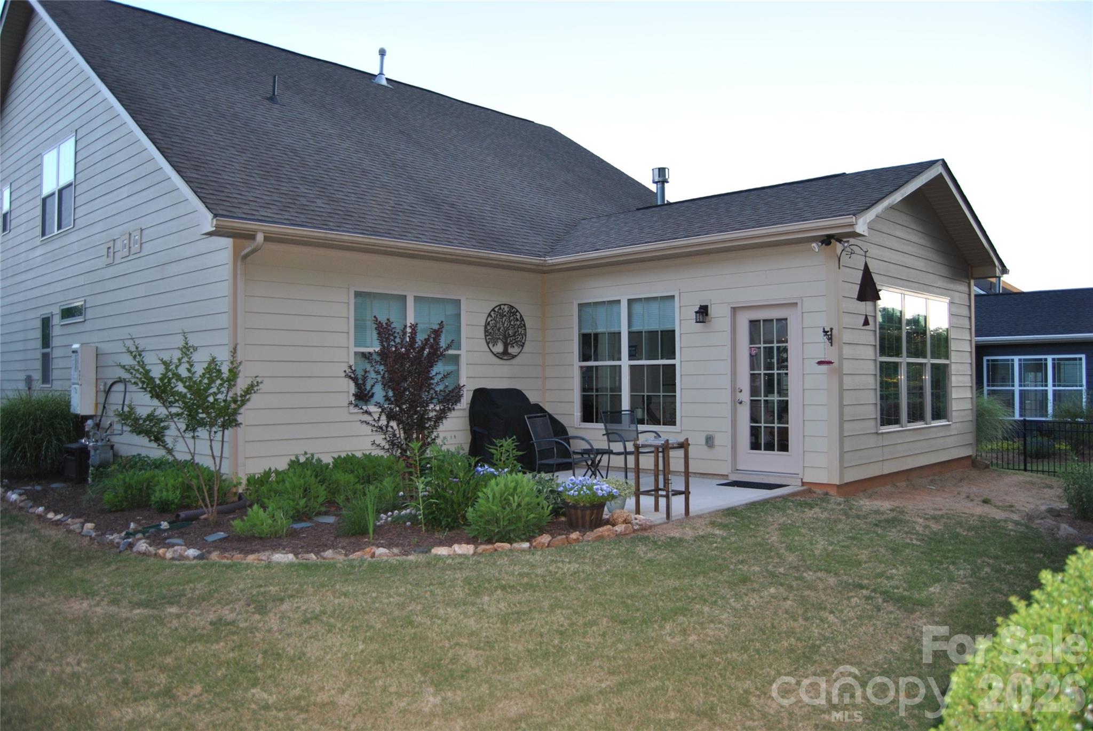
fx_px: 821
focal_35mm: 27
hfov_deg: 67.3
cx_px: 546
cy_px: 366
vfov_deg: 48.0
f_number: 3.5
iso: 140
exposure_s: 1/125
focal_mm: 18
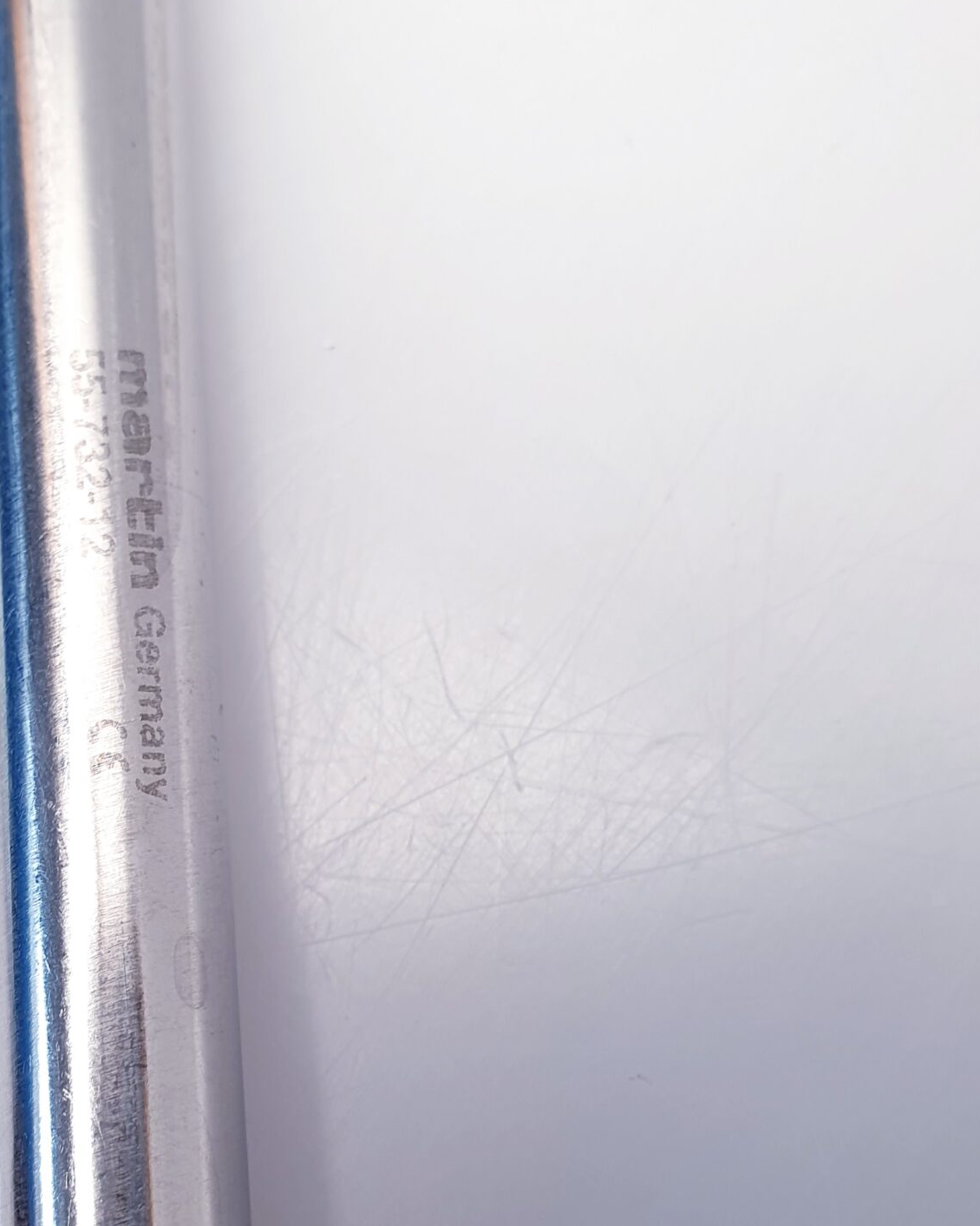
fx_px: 1667
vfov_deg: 39.7
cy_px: 852
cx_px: 164
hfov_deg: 31.7
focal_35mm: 46
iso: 80
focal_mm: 4.3
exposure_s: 1/50
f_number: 2.4
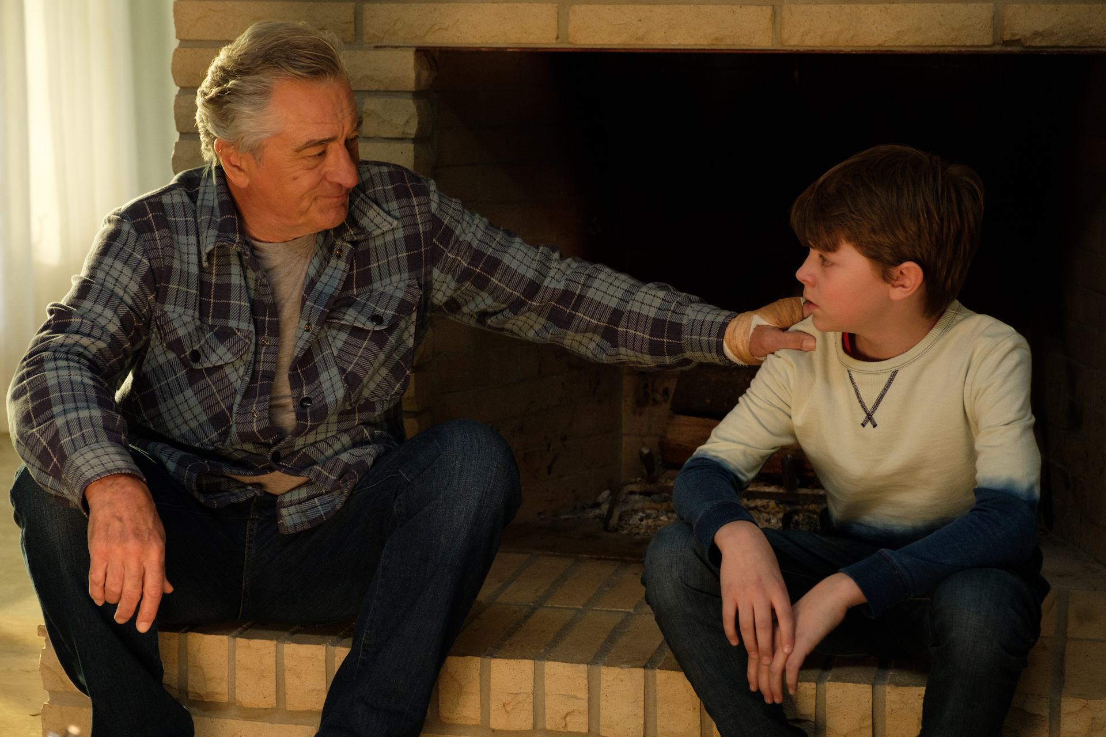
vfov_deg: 17.7
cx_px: 553
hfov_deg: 26.3
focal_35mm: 77
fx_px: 2365
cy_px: 368
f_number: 5
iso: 2000
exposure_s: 1/250
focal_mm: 51.6
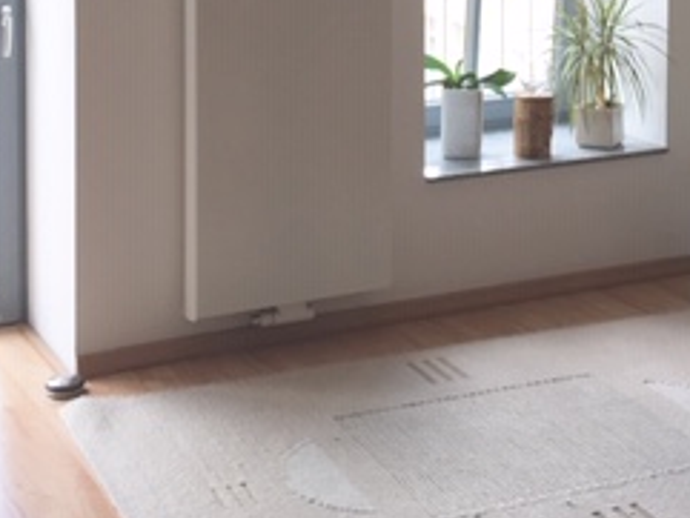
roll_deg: -0.2
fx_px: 1536
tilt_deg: -3.1
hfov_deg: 25.2
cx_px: 441
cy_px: -66
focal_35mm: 77
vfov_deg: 18.4
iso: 32
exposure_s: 1/100
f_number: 2.2
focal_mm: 4.15
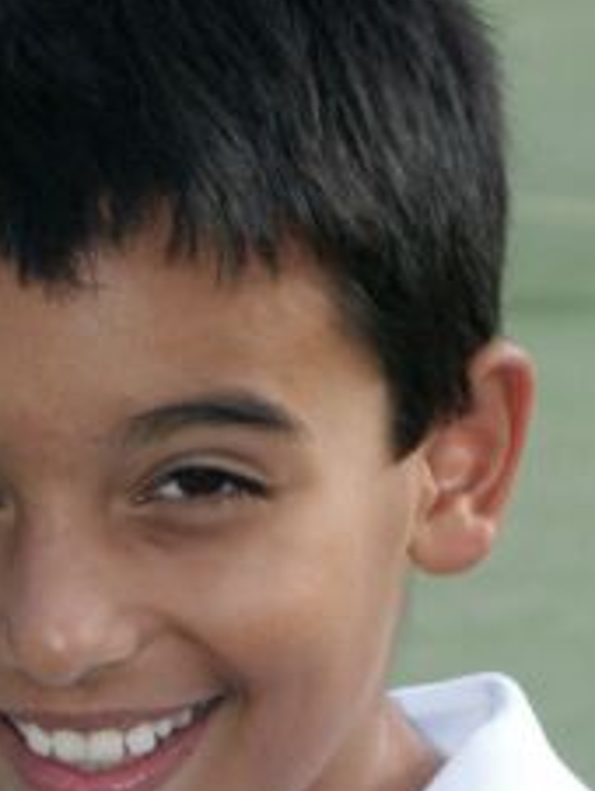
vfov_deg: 5.7
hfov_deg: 4.3
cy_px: 597
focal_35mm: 346
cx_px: 14
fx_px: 7915
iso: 200
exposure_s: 1/750
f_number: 4.5
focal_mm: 37.31
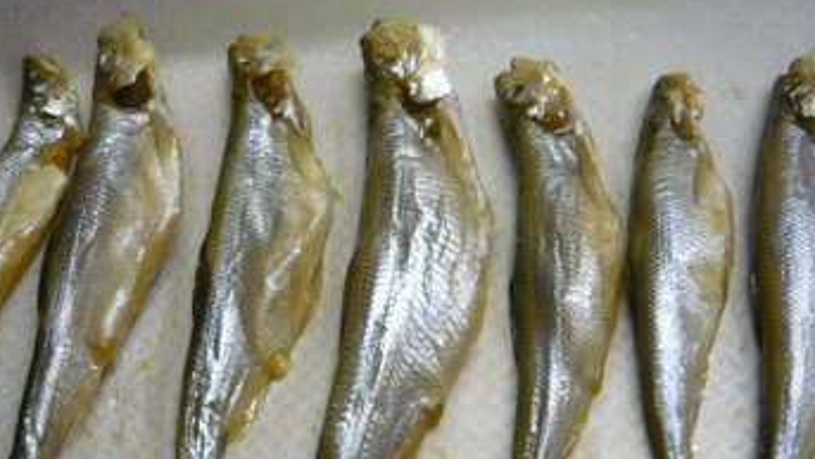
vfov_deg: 26.8
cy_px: 341
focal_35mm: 44
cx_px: 387
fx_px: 951
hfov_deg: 46.4
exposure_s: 1/30
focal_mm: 5.5
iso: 320
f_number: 2.8
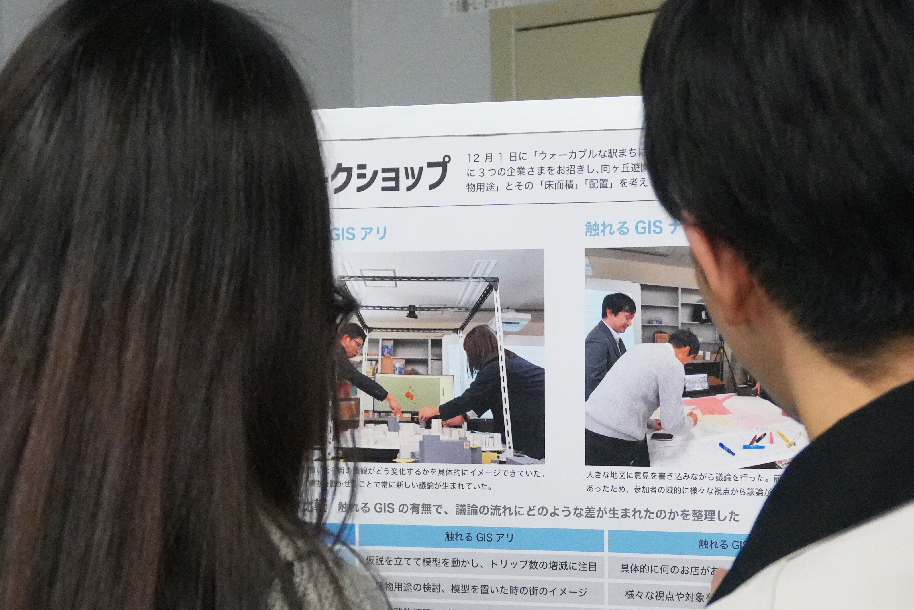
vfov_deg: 16.1
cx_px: 548
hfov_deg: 24.2
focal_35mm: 84
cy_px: 518
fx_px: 2132
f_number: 4.5
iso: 5000
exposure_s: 1/160
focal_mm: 29
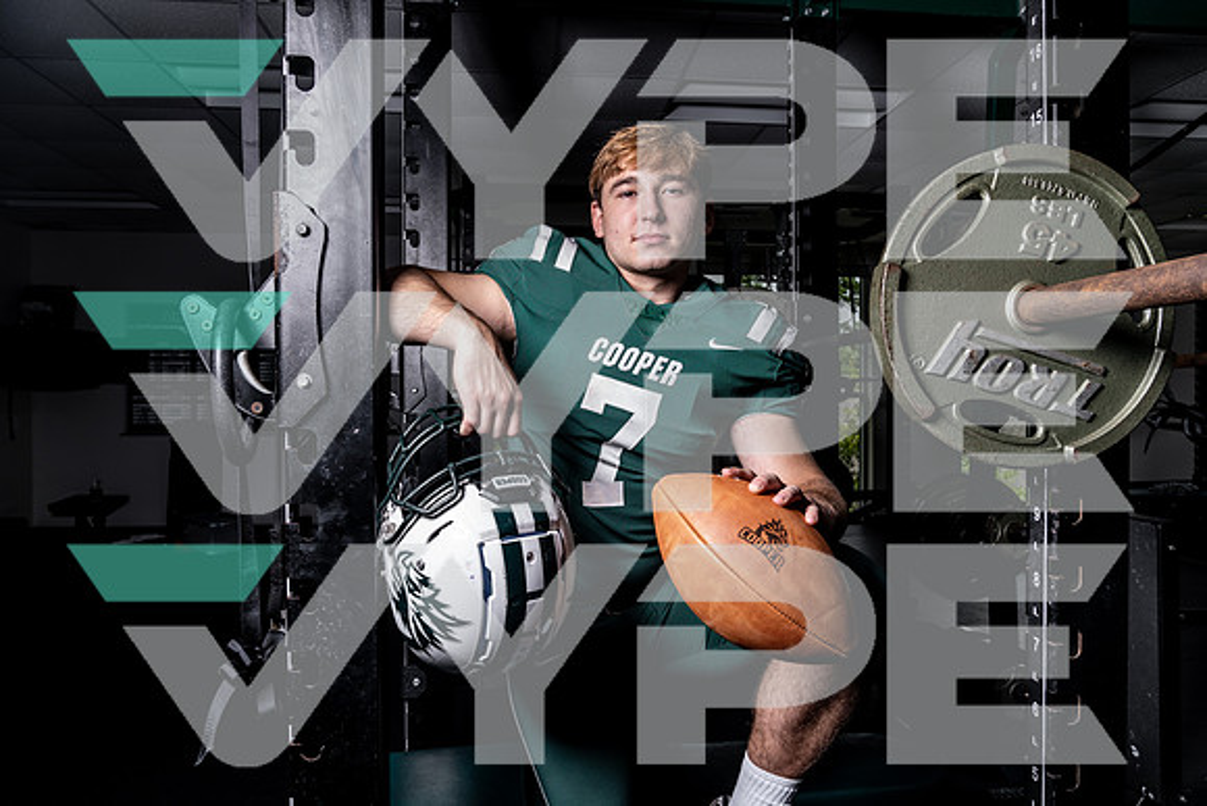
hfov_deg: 71.5
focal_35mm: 25
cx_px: 604
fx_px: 838
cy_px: 403
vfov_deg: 51.3
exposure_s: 1/160
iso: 100
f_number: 8
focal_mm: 25
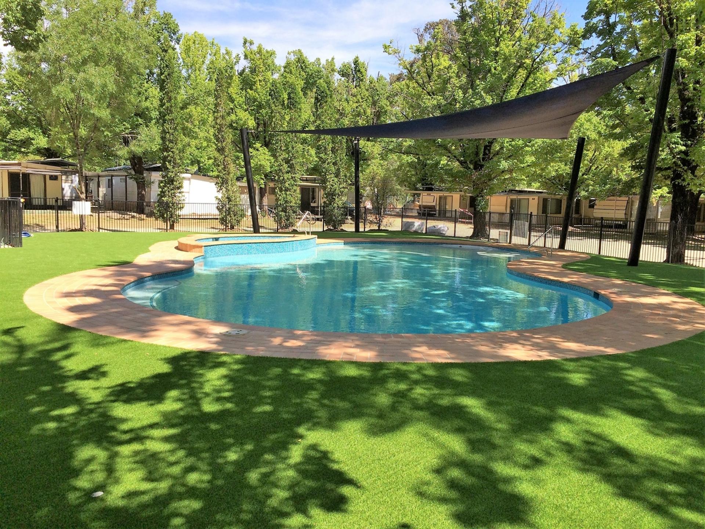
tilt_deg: -6.0
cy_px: 264
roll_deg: -1.3
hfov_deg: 61.7
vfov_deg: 48.2
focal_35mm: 29
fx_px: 591
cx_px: 352
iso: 32
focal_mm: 4.15
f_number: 2.2
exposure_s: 1/1172
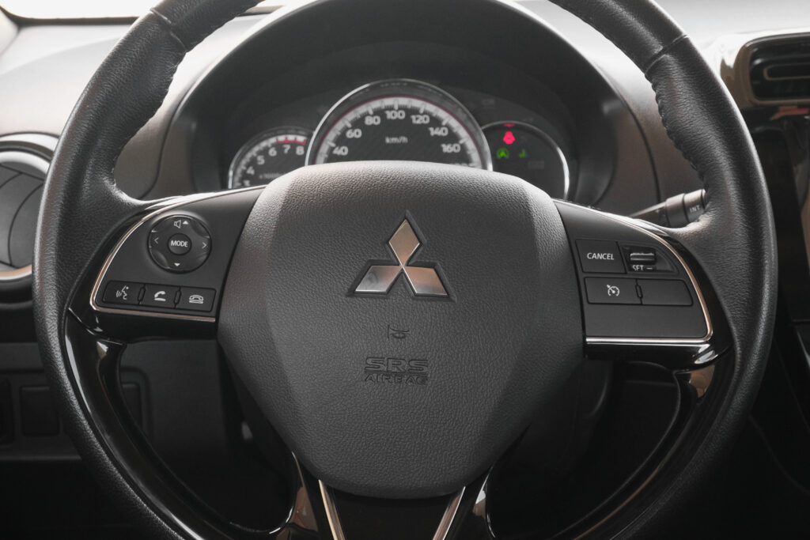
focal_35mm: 68
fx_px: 1530
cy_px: 270
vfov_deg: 20.0
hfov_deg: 29.7
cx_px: 405
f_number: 9
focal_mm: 45
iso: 2000
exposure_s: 1/80
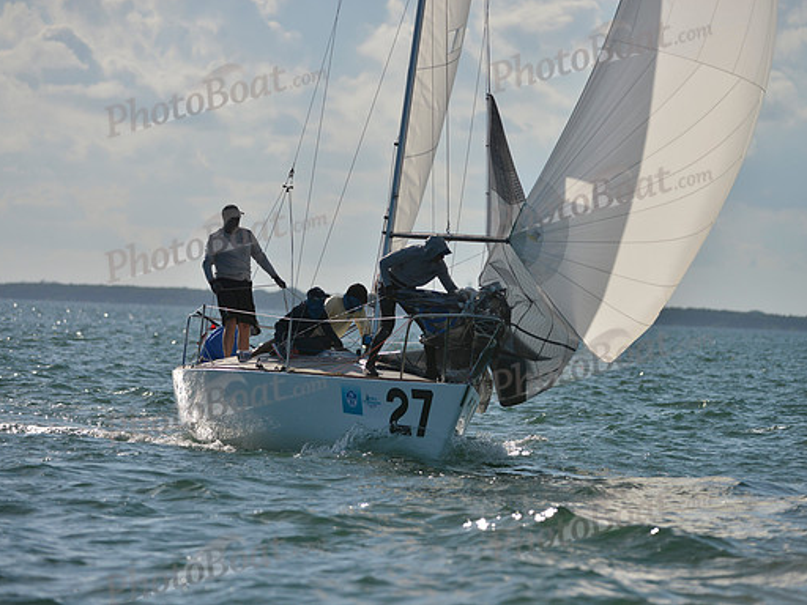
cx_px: 410
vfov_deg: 6.8
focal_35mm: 218
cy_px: 302
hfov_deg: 9.1
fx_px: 5082
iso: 200
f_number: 4
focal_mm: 200
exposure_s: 1/6400
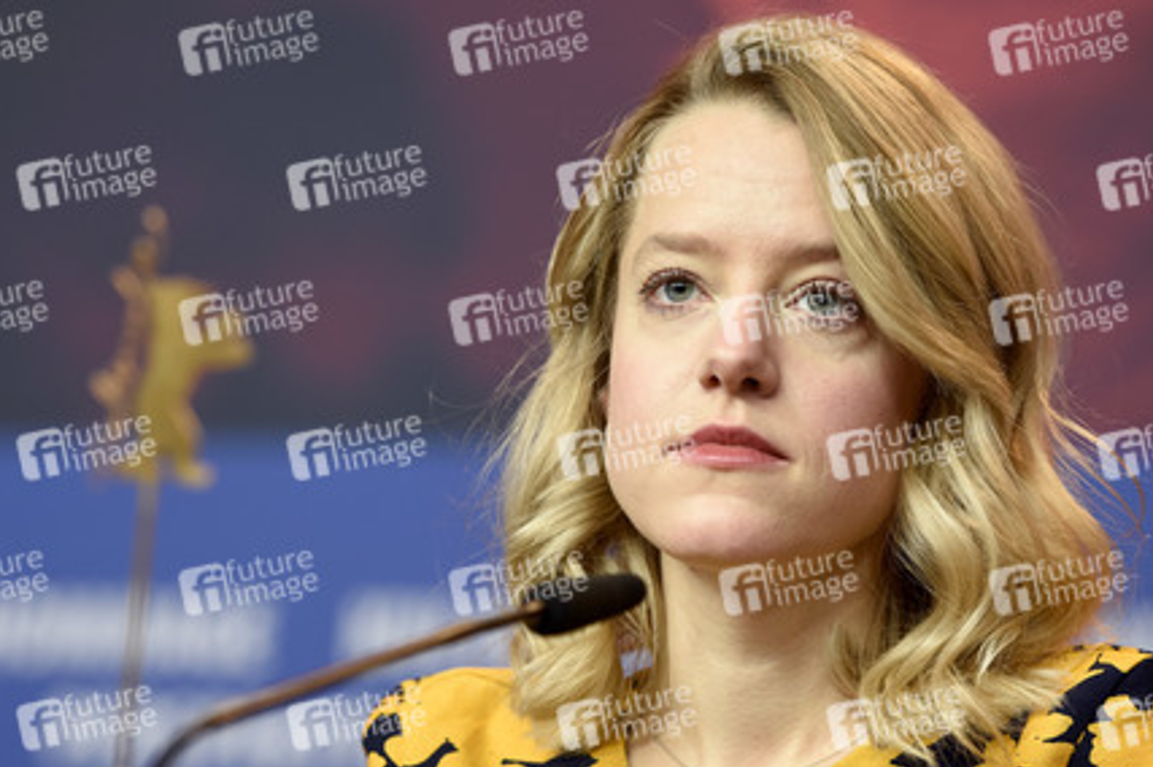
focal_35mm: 246
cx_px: 555
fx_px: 7857
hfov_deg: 8.4
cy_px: 381
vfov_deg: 5.6
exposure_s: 1/250
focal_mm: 155
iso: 640
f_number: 3.2
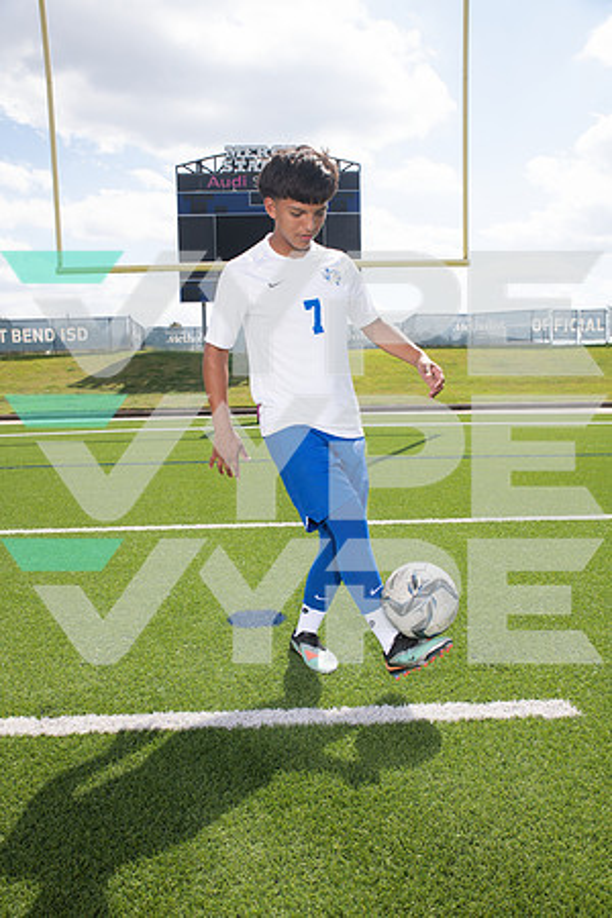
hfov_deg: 41.1
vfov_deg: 58.7
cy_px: 459
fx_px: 816
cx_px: 306
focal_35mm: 32
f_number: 7.1
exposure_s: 1/400
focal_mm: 32
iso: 125
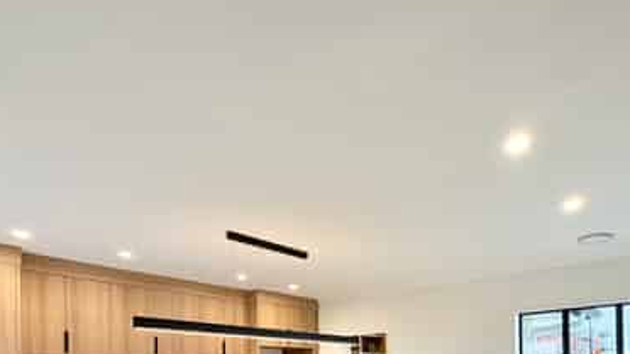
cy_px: 375
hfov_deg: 68.9
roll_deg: +0.8
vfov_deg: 37.1
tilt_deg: +0.2
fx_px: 451
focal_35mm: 27
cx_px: 390
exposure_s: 1/100
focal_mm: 2.22
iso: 100
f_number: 2.2
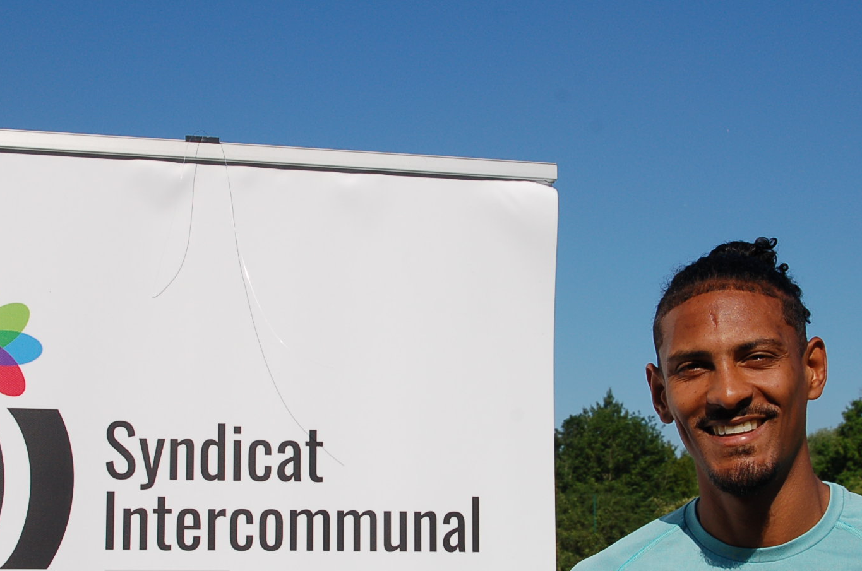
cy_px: 396
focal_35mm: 77
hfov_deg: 26.4
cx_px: 411
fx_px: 1836
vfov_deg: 17.6
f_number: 11
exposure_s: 1/500
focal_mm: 31
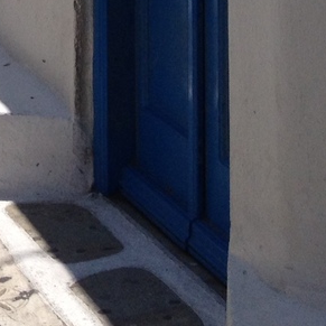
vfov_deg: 9.6
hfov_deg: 9.2
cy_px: -328
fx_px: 1811
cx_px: -447
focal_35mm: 170
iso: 50
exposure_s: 1/2404
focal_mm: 4.28
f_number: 2.4
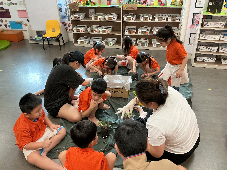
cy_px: 85
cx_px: 114
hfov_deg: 61.7
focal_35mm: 29
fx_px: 190
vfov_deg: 48.2
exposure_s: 1/50
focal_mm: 3
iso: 125
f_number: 1.8
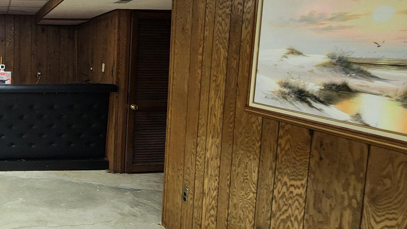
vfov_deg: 41.2
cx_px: 16
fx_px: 302
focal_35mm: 28
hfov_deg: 55.3
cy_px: 86
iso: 320
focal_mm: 2.2
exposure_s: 1/30
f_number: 2.2
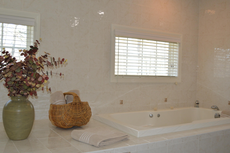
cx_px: 116
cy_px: 78
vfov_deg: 35.0
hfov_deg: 50.7
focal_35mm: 38
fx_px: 243
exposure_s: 1/60
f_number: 4
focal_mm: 24
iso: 450
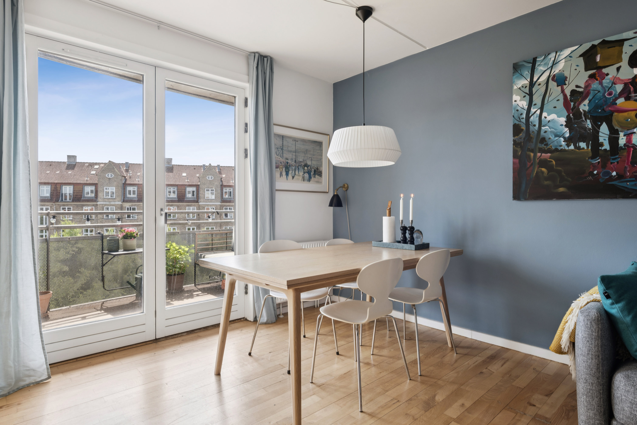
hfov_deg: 84.0
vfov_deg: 61.9
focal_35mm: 20
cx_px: 318
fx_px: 354
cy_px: 212
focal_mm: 20
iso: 160
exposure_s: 1/25
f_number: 10
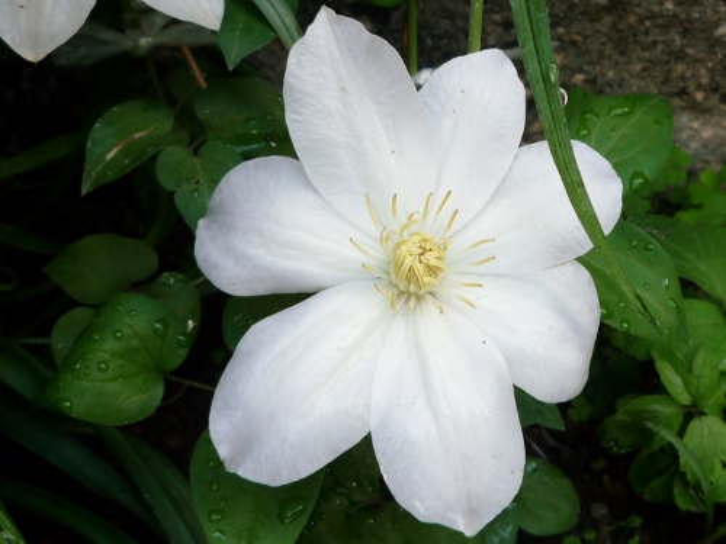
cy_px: 272
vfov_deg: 54.9
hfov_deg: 69.4
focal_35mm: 25
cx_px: 363
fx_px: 524
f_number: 2.8
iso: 100
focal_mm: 4.4
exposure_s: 1/100
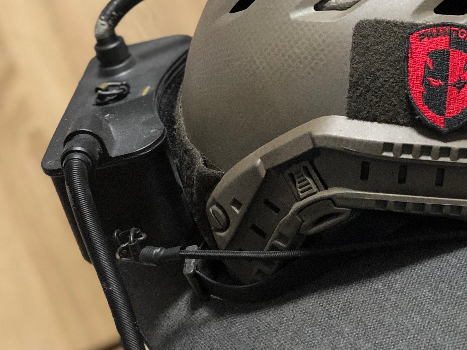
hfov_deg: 18.7
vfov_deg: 14.2
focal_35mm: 103
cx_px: 434
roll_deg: +16.0
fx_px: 1390
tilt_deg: -22.7
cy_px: 35
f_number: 2.4
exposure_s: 1/8
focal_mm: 6
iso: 160
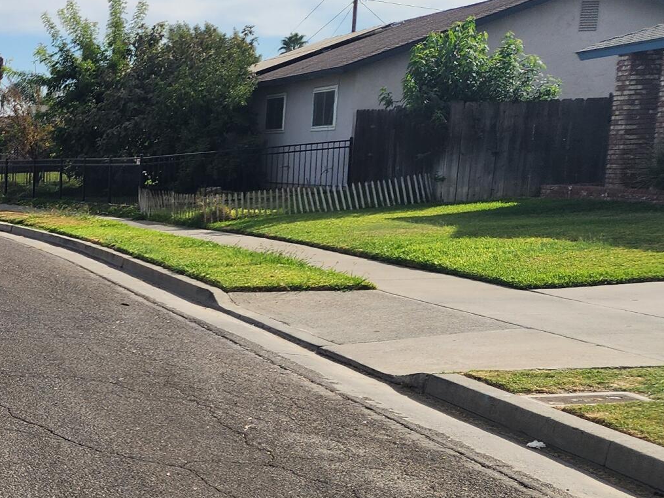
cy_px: 420
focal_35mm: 68
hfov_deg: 23.8
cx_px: -278
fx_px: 1304
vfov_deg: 21.3
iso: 12
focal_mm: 6.4
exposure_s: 1/1293
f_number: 1.8
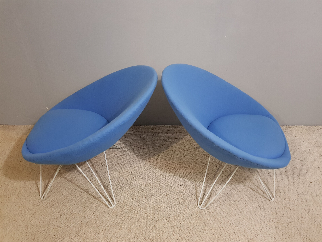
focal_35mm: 26
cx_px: 161
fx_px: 242
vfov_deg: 53.1
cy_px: 121
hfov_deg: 67.3
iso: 250
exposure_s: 1/10
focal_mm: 4.2
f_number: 1.7
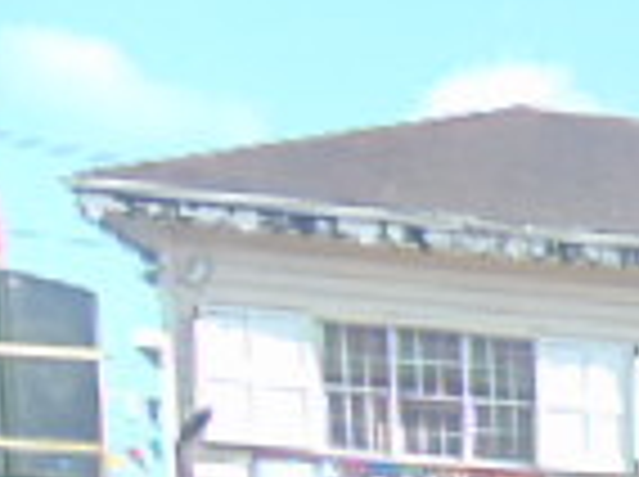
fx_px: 2082
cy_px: 1062
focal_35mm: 113
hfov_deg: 14.0
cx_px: 1368
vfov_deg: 11.3
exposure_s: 1/400
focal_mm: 4.5
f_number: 3
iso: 80
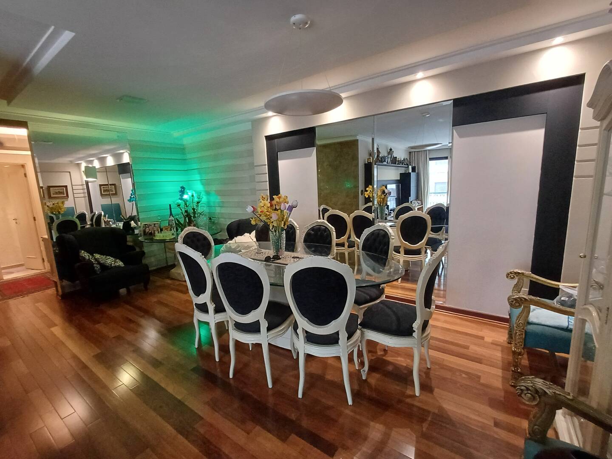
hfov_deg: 94.5
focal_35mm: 16
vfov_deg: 78.1
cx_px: 306
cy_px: 230
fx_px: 283
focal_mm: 1.64
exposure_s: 1/24
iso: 200
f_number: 2.2
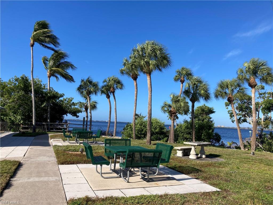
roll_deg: -2.6
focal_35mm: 28
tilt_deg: +5.1
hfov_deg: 63.4
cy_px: 102
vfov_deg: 49.7
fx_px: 221
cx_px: 136
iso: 20
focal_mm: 3.99
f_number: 1.8
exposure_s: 1/2024
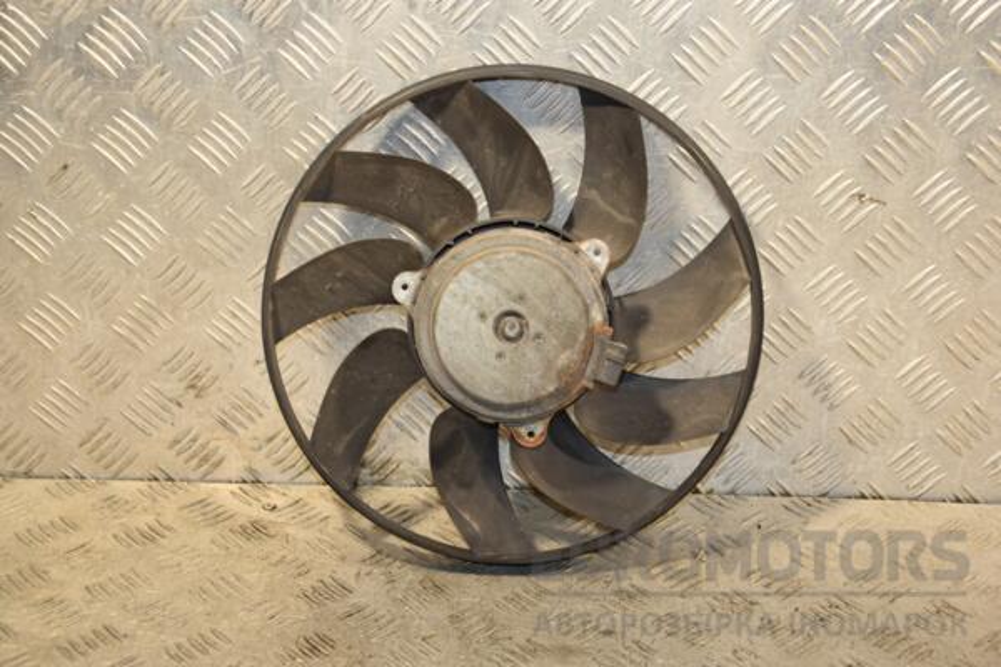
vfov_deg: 21.6
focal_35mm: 63
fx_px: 1752
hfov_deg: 31.9
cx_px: 500
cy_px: 334
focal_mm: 42
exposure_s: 1/200
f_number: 5
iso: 800
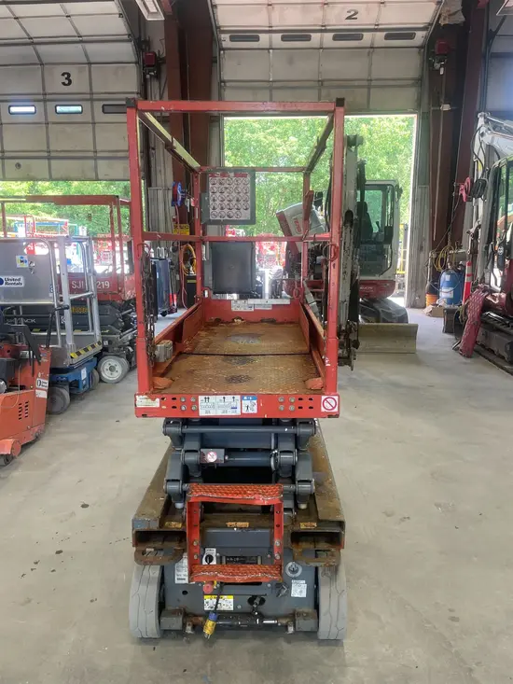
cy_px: 342
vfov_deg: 67.3
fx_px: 514
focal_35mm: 26
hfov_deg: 53.1
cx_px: 256
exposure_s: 1/121
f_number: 1.6
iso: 64
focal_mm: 4.2
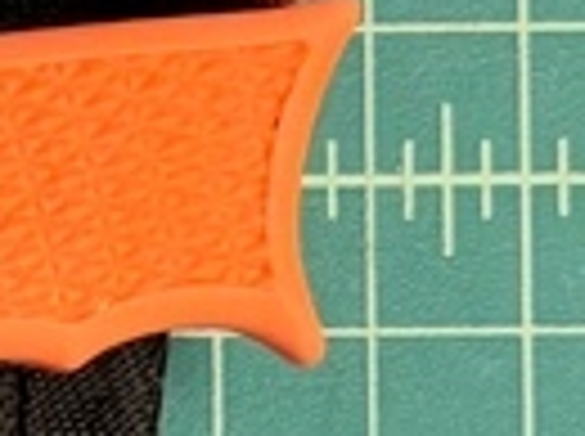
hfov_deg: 5.0
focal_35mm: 379
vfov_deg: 3.9
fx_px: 6393
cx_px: -1166
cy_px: 962
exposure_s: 1/158
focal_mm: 6.76
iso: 80
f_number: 1.78
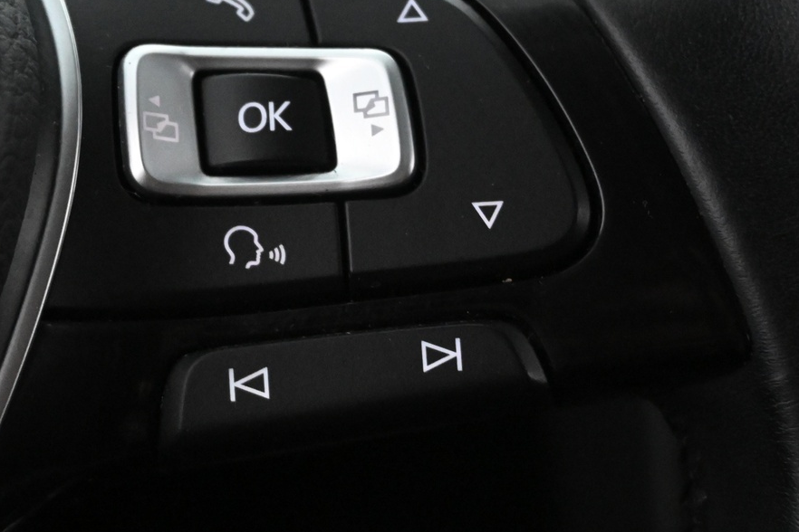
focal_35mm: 91
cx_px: 233
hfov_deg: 22.3
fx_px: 2018
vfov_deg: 15.0
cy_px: 209
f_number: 5
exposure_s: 1/50
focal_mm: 33
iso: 5600
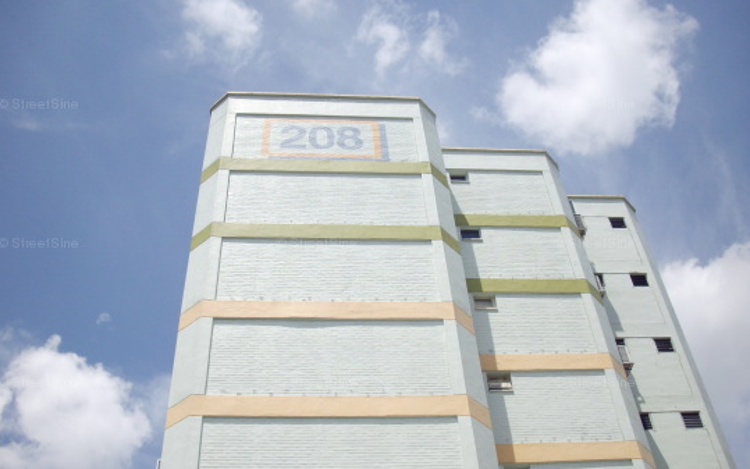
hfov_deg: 49.3
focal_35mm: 40
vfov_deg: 32.0
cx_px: 380
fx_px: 818
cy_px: 245
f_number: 5.6
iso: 80
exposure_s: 1/640
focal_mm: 6.2
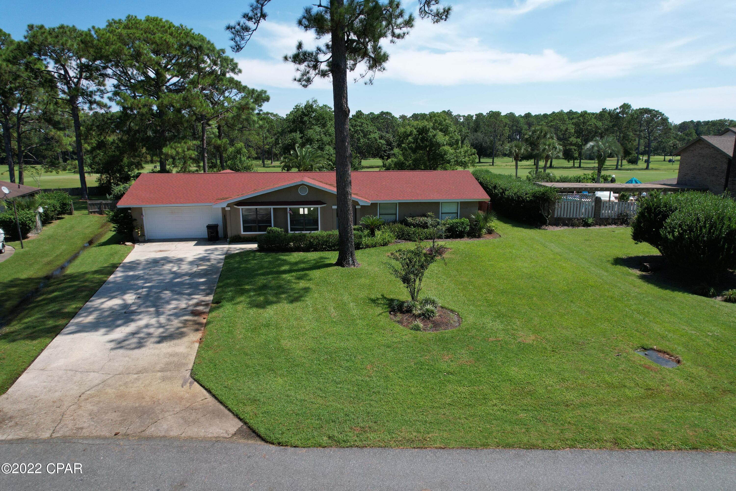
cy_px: 246
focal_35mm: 22
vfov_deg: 57.2
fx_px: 450
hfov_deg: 78.6
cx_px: 368
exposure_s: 1/1600
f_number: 2.8
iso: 100
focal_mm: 8.38
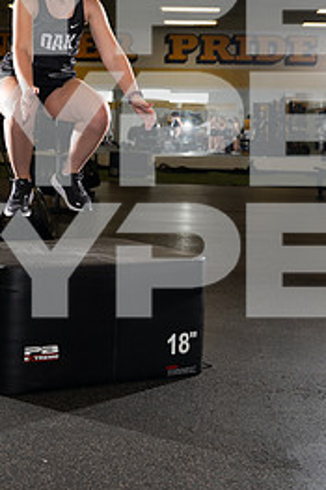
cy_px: 130
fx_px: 979
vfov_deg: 27.7
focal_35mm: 72
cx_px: 99
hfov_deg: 18.8
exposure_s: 1/250
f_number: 4
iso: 400
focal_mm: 42
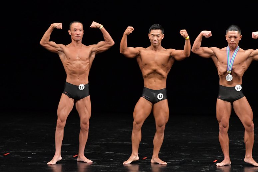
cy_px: 86
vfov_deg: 5.1
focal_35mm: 270
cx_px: 129
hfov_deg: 7.6
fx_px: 1934
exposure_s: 1/400
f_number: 5.6
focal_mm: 180
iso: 3200
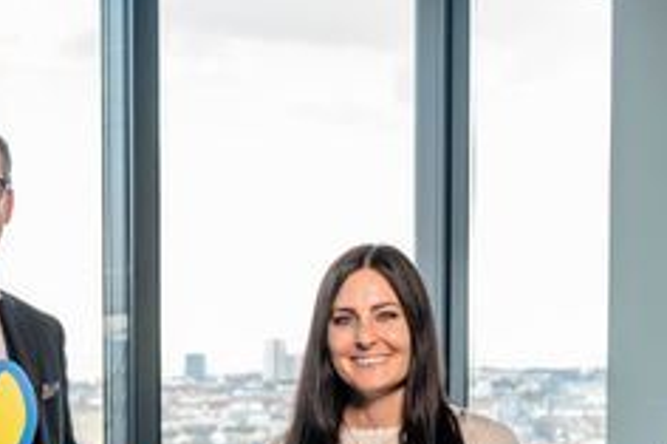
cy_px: 471
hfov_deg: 25.8
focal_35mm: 78
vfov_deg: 17.0
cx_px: 195
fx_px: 1444
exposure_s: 1/160
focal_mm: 24.3
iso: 640
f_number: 3.2
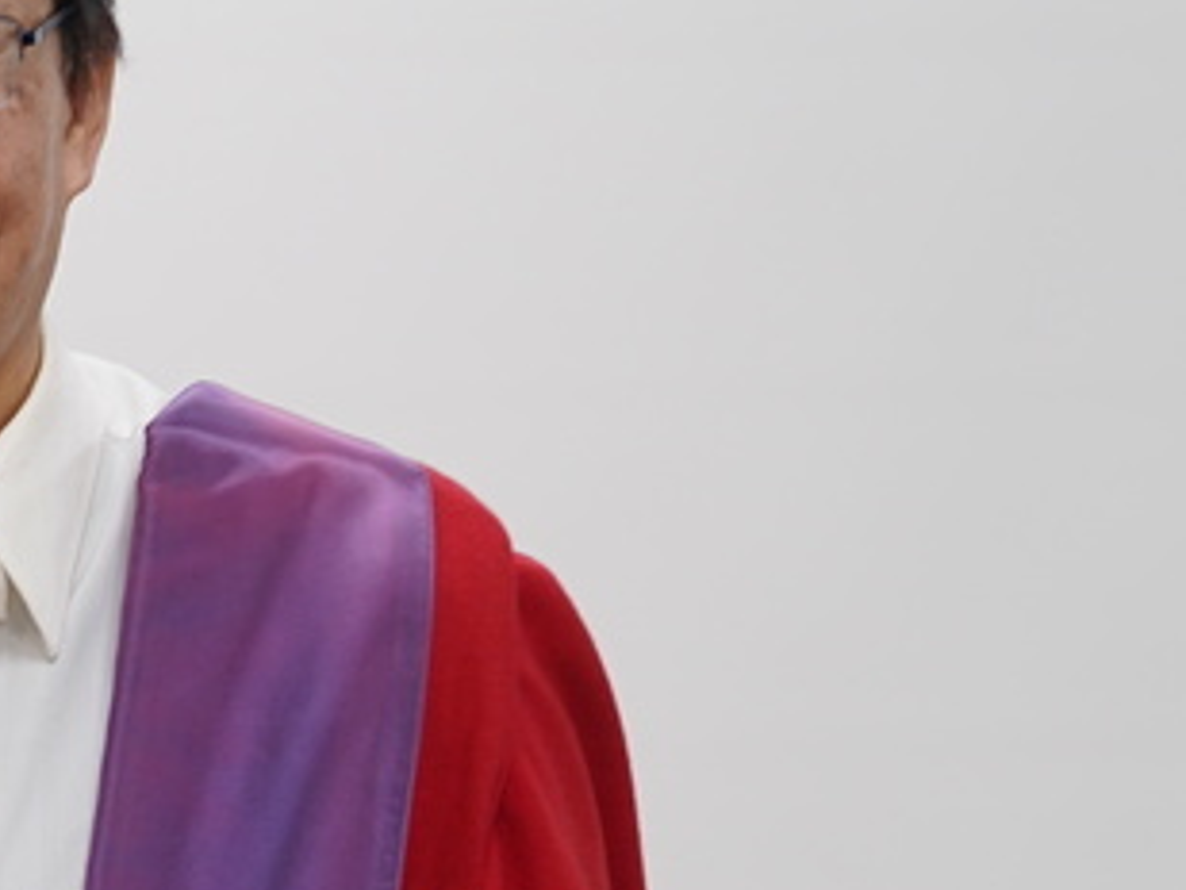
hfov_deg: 7.6
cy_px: 846
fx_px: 8706
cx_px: -913
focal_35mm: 254
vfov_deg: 5.8
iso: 200
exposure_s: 1/60
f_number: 2.8
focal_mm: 51
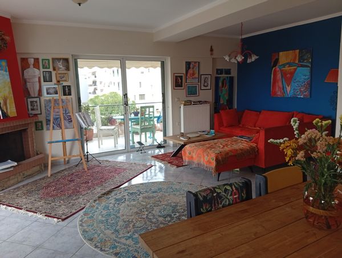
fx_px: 257
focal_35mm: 26
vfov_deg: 53.2
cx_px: 171
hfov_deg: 67.2
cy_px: 129
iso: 173
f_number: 1.8
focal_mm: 3.96
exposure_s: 1/50
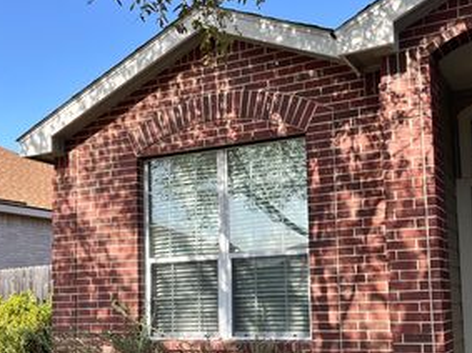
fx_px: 627
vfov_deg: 31.2
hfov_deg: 41.2
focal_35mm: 46
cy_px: 246
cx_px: 260
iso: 50
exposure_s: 1/1009
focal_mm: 5.1
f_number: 1.6
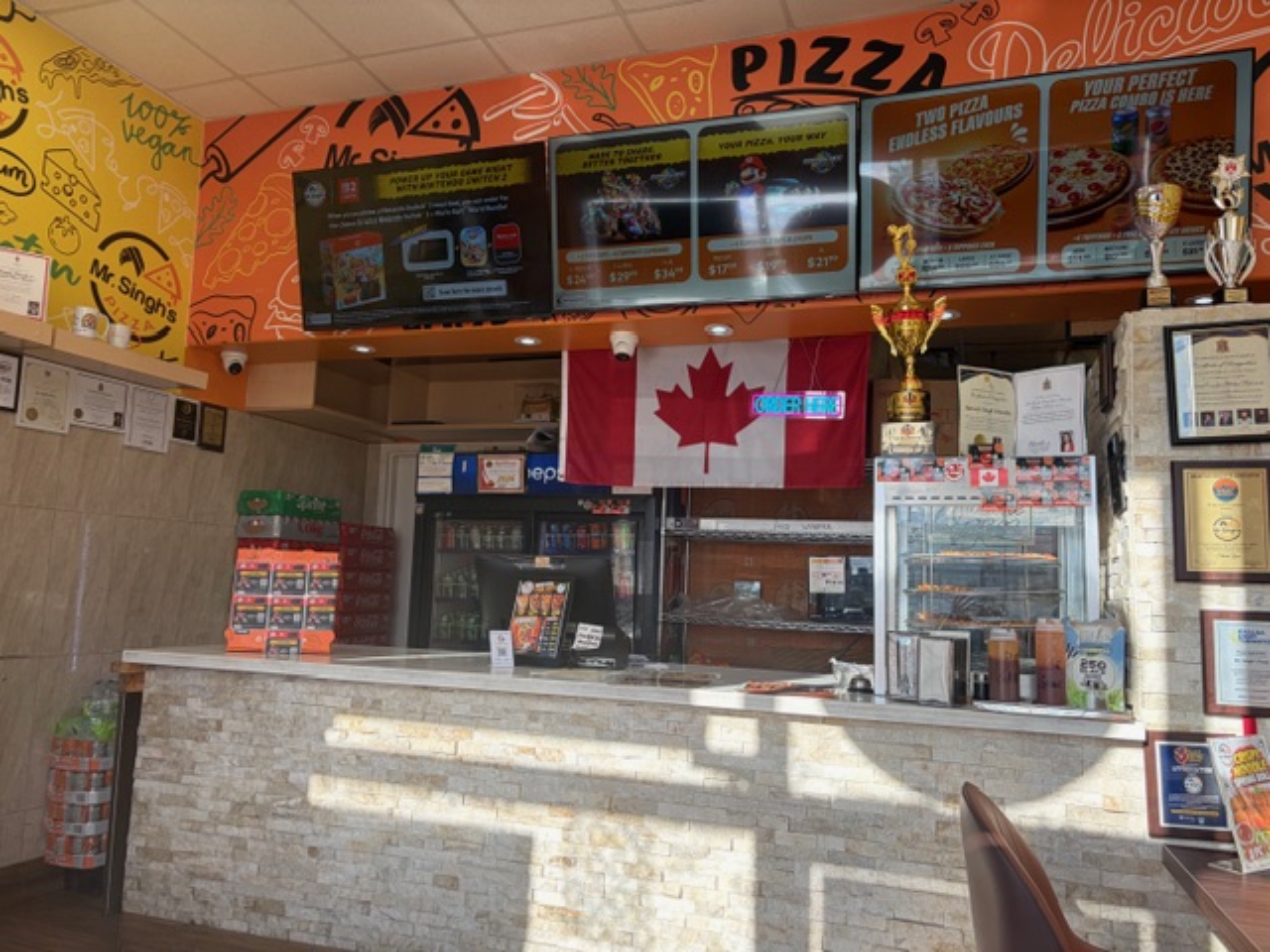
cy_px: 476
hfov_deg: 67.3
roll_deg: -2.9
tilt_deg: +6.1
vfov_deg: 53.1
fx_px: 954
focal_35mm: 26
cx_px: 635
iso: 50
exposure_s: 1/346
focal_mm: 5.96
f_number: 1.6
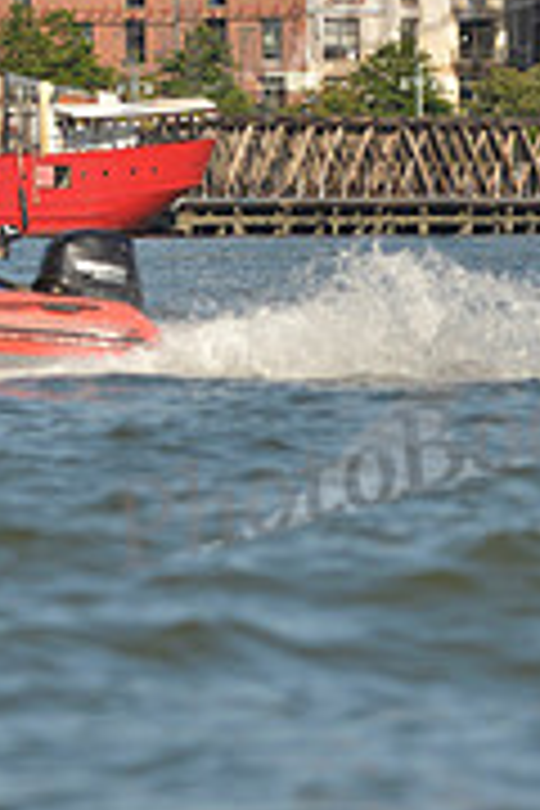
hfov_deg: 2.1
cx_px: -119
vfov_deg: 3.2
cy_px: -171
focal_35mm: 644
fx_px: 14489
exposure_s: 1/1250
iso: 200
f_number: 5.6
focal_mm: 200
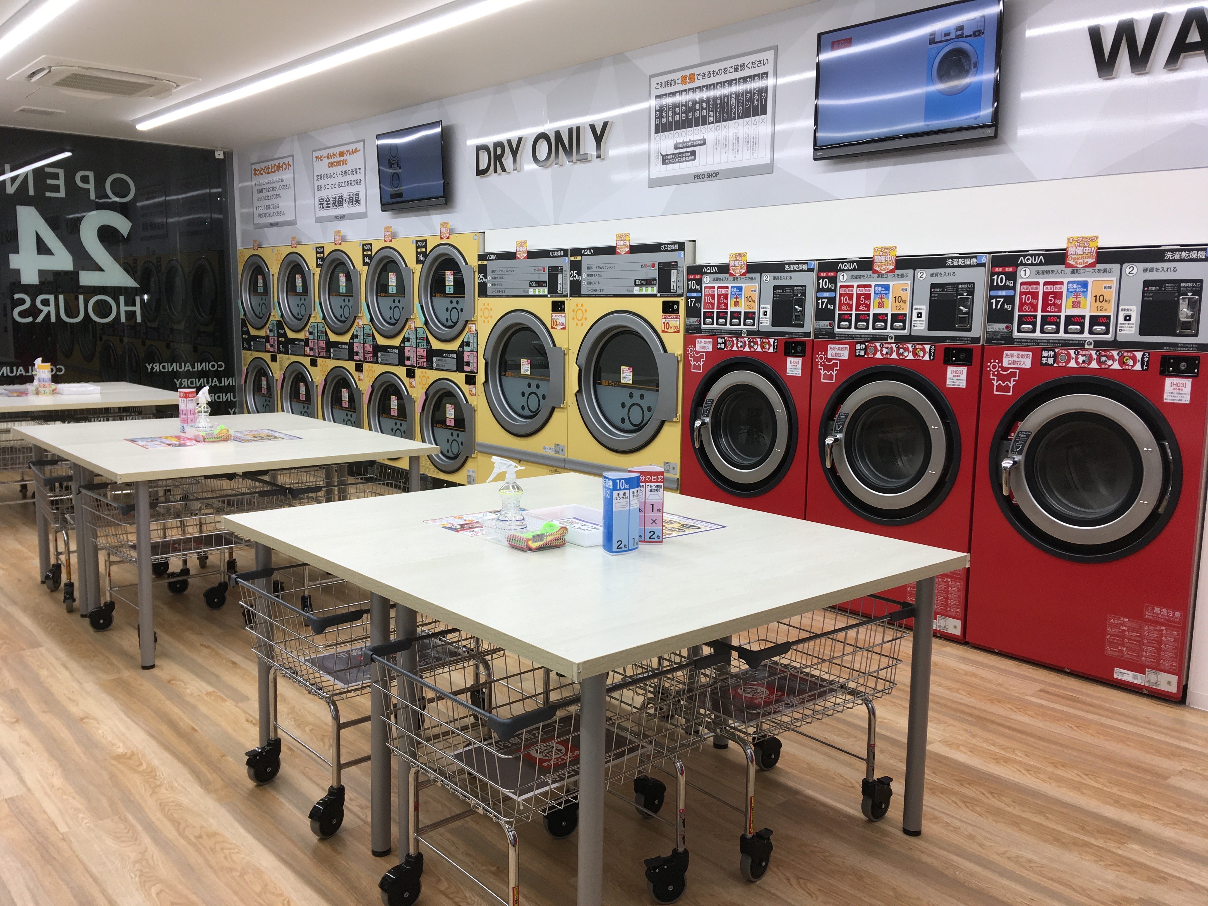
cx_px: 604
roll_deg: +0.2
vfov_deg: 48.2
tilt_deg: -7.2
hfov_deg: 61.7
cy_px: 453
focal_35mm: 29
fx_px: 1012
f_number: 2.2
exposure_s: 1/60
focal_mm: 4.15
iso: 25
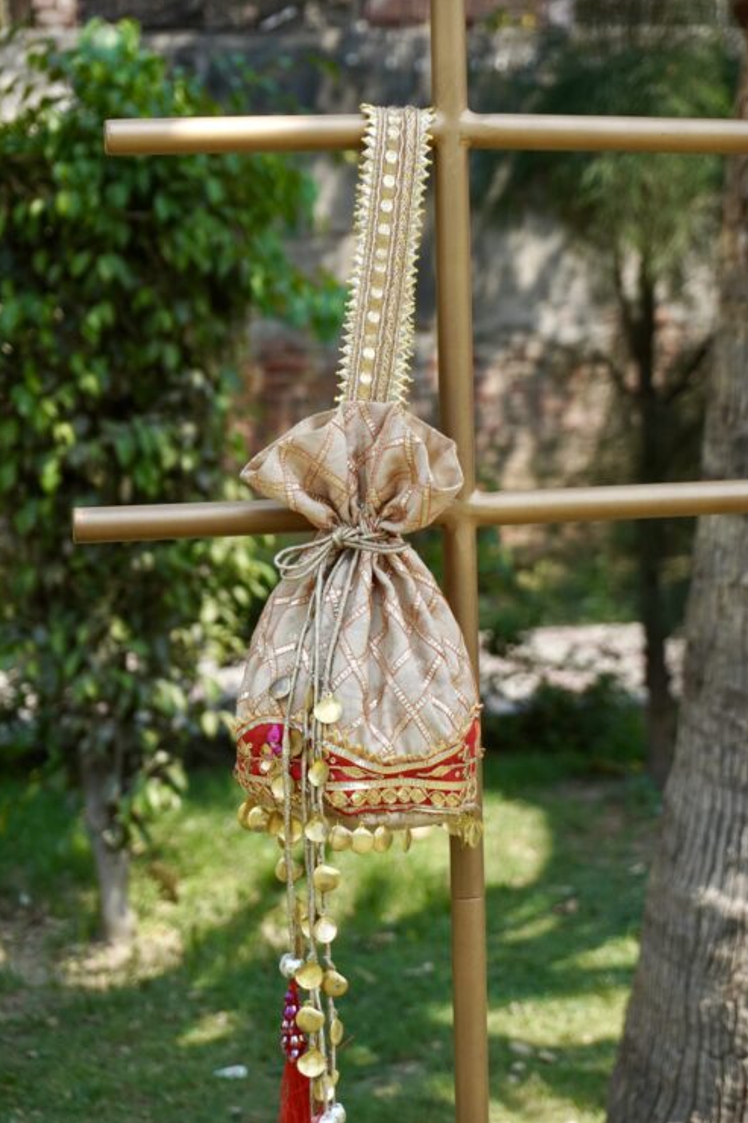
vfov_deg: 26.7
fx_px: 2370
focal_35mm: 76
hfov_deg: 17.9
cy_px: 558
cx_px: 373
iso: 800
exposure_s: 1/1600
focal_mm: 50
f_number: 6.3
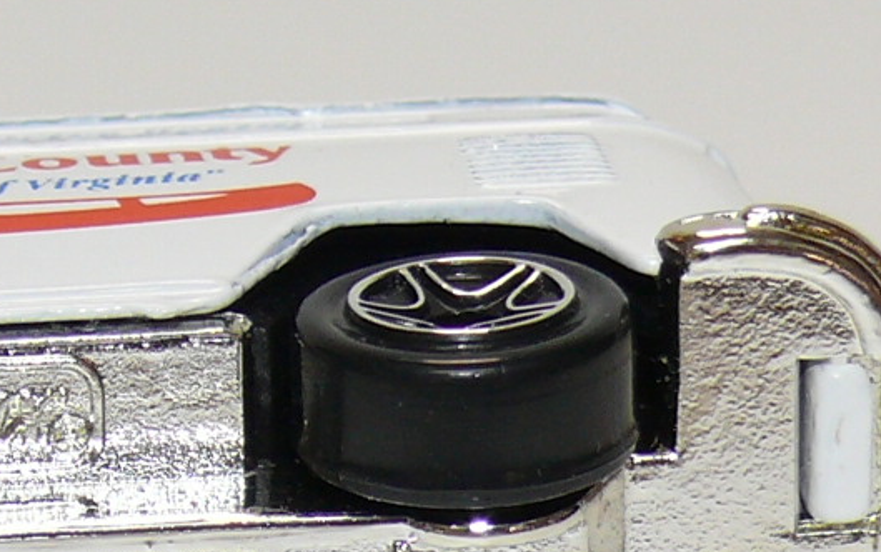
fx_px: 7854
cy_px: 549
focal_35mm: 327
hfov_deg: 6.4
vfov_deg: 4.0
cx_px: -158
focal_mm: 13.3
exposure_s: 1/30
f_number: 4
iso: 100
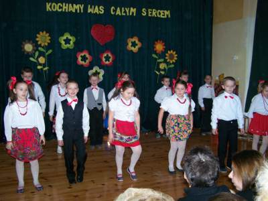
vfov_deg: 37.7
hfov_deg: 49.0
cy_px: 100
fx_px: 294
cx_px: 134
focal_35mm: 38
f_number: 2.8
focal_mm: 6.3
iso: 200
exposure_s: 1/60
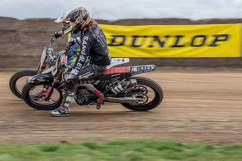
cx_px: 105
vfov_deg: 12.7
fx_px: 725
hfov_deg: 18.9
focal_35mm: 108
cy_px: 72
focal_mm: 52
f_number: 10
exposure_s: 1/125
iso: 125
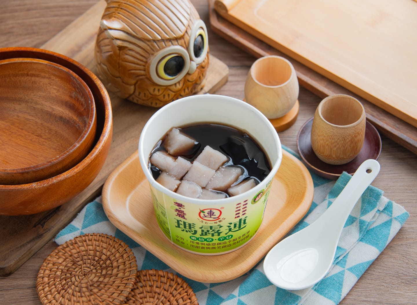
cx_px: 208
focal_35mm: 119
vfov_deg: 12.2
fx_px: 1425
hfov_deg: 16.7
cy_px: 152
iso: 160
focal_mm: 112
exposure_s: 1/100
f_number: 7.1
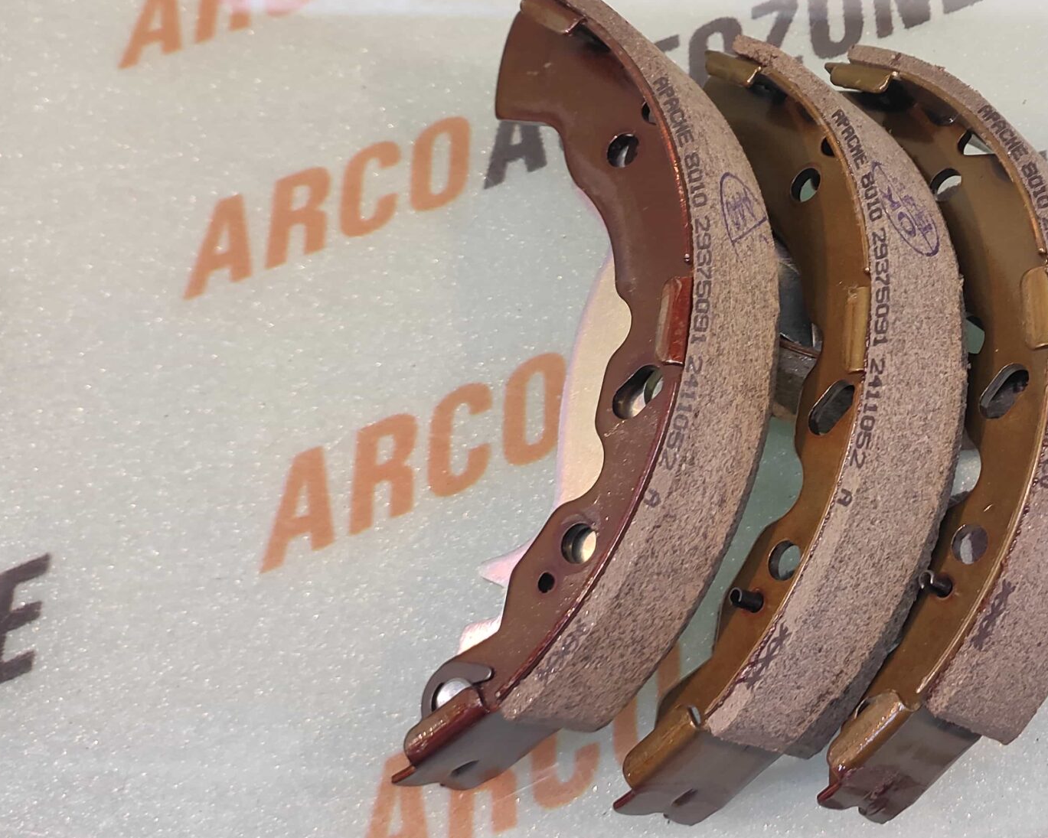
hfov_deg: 52.5
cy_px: 303
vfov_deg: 46.6
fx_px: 961
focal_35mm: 31
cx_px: 876
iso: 161
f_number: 1.79
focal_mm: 4.74
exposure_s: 1/33
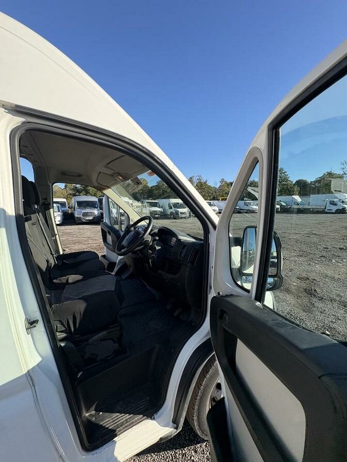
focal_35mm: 14
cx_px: 174
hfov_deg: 85.7
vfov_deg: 102.1
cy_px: 231
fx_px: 187
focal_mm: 2.22
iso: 64
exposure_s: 1/741
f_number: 2.2
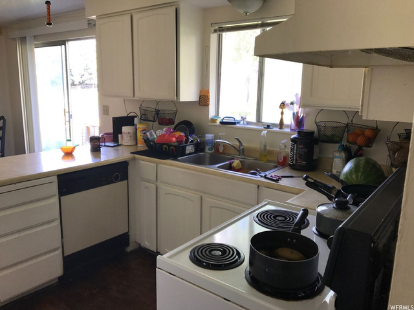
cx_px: 207
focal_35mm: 28
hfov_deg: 63.4
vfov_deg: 49.7
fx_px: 335
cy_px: 155
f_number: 1.8
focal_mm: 3.99
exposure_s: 1/40
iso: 25
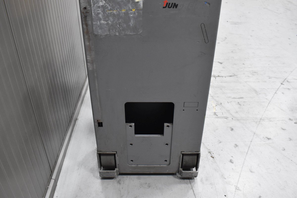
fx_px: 272
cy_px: 99
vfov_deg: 40.0
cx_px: 148
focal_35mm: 33
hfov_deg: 57.2
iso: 1600
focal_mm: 22
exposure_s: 1/30
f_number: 5
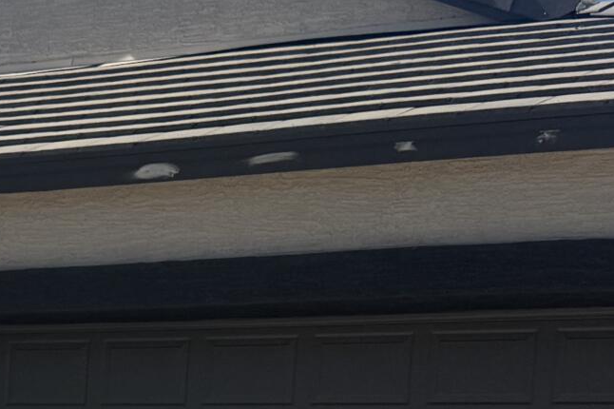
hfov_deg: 16.8
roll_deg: -2.9
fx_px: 1977
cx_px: -155
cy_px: 628
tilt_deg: -3.4
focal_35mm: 116
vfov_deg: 11.3
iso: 80
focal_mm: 6.76
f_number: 1.78
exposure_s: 1/10417
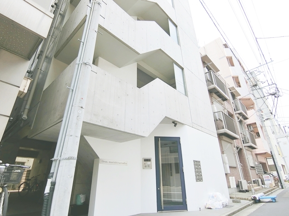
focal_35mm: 19
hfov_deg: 84.7
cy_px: 108
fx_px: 159
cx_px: 144
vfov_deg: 68.7
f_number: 6.9
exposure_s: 1/160
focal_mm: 4.06
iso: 80
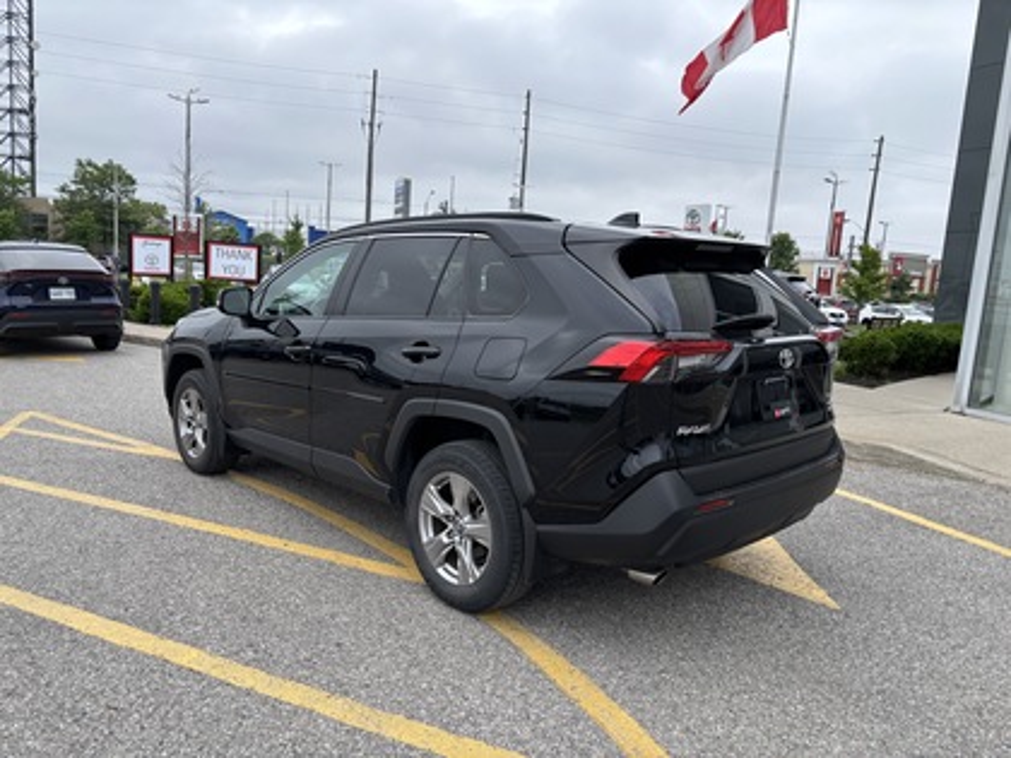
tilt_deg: -7.5
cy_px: 379
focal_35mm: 26
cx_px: 506
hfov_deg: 67.3
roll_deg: -3.3
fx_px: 759
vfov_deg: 53.1
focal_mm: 5.96
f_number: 1.6
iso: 50
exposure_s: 1/1695
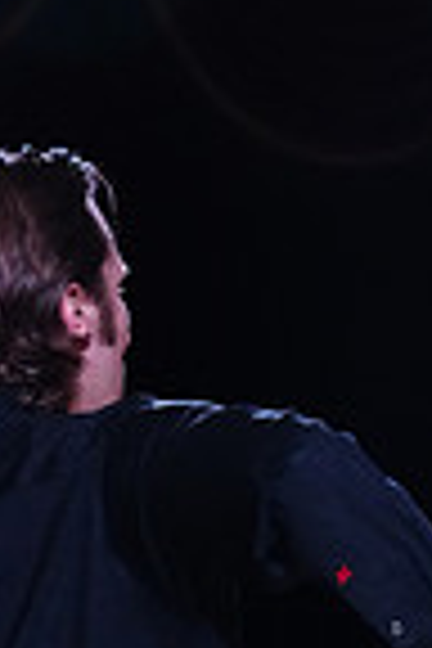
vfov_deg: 6.2
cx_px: 362
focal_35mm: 326
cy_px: 1017
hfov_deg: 4.2
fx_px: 5868
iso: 5000
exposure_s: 1/500
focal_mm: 81
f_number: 5.6
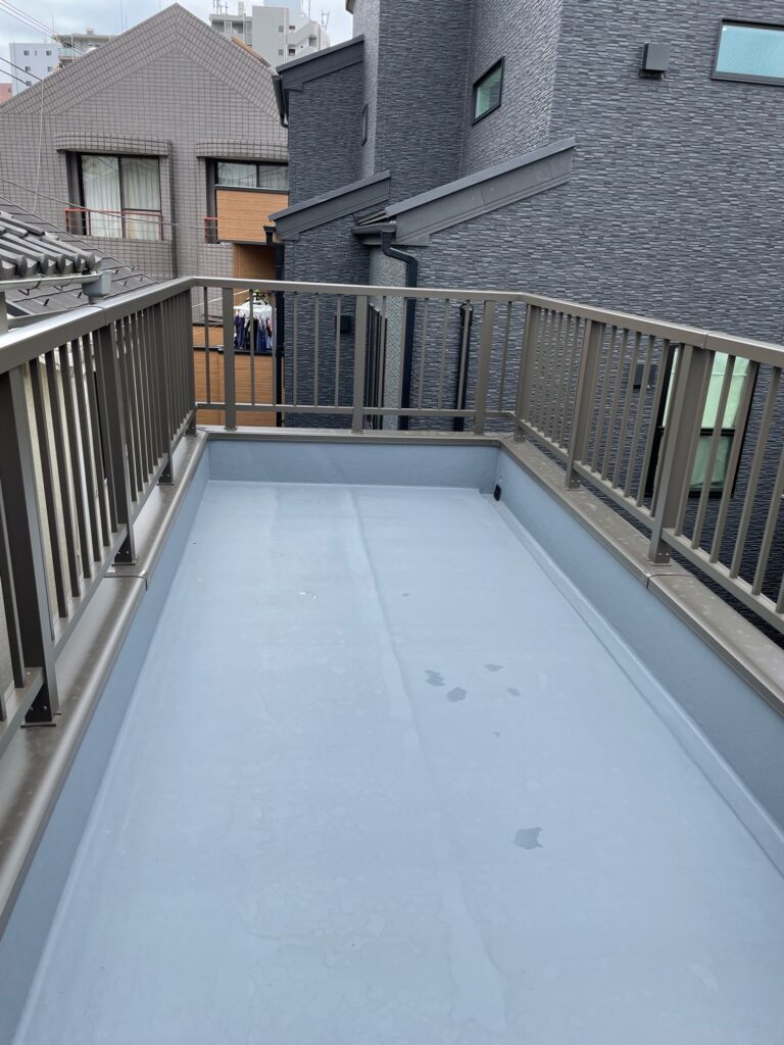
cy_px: 522
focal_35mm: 26
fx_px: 785
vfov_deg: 67.3
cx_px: 392
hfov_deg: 53.1
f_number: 1.6
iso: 32
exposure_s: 1/682
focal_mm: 4.2
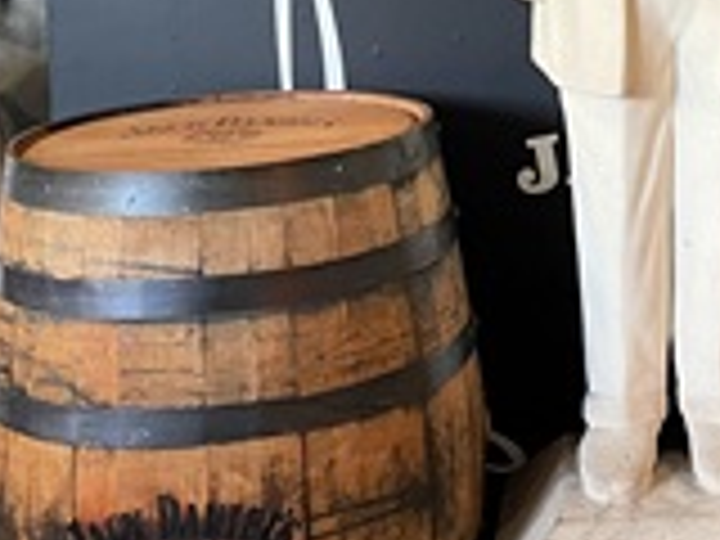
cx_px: 684
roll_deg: +1.5
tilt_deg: -3.7
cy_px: -128
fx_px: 1622
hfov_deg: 24.1
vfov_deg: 17.9
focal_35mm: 78
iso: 320
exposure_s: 1/60
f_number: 1.6
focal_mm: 5.1
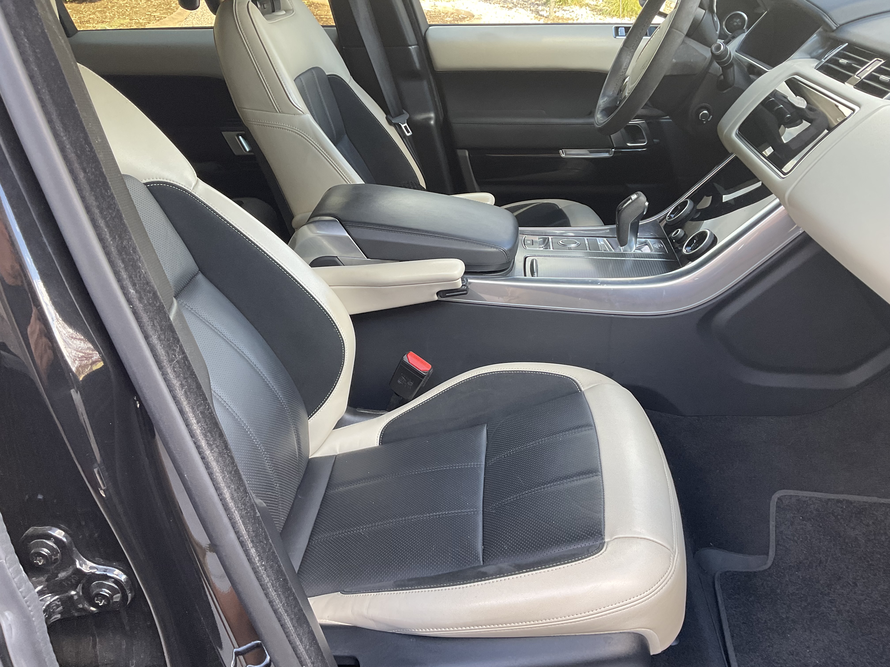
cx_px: 445
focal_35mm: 29
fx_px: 746
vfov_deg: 48.2
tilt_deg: -26.8
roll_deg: +2.4
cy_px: 334
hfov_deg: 61.7
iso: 64
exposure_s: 1/122
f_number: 1.8
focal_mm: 3
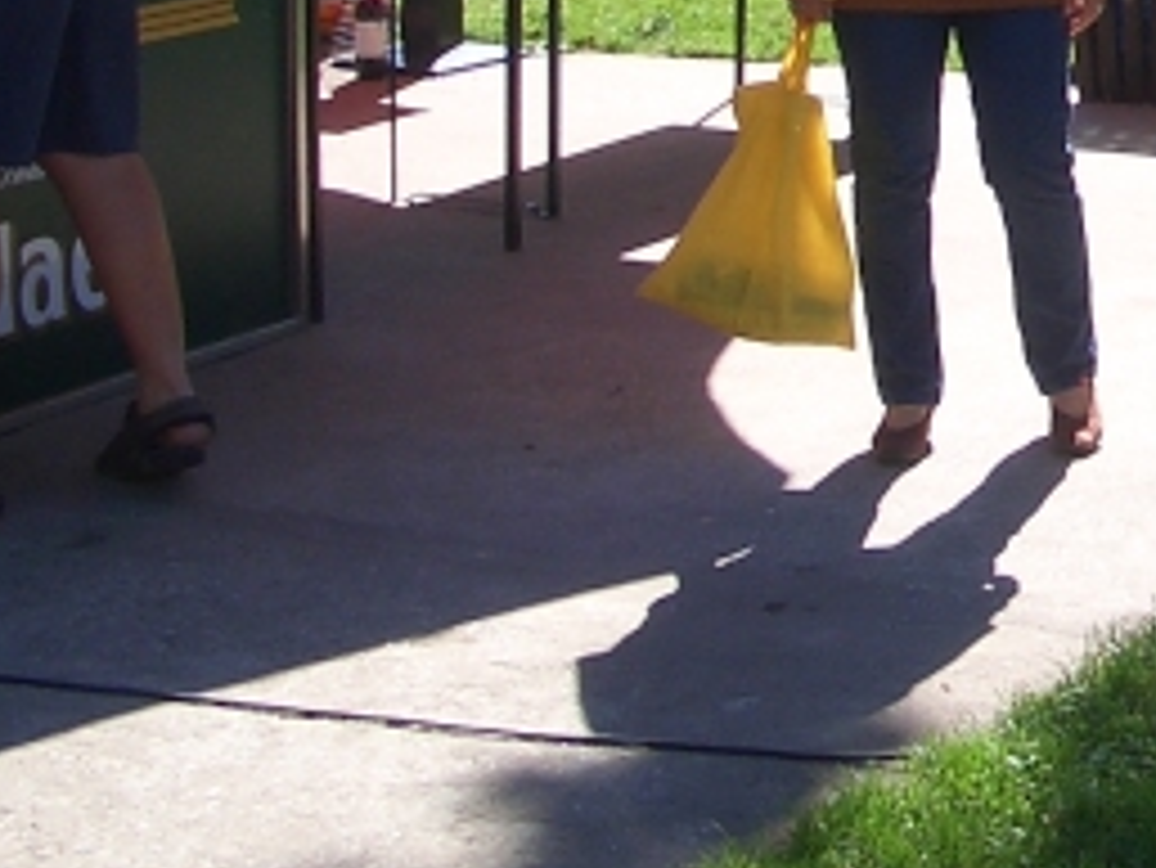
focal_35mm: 109
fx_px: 3642
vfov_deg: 13.0
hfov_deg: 17.2
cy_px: -351
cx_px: 1421
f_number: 4.3
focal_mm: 5.8
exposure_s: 1/250
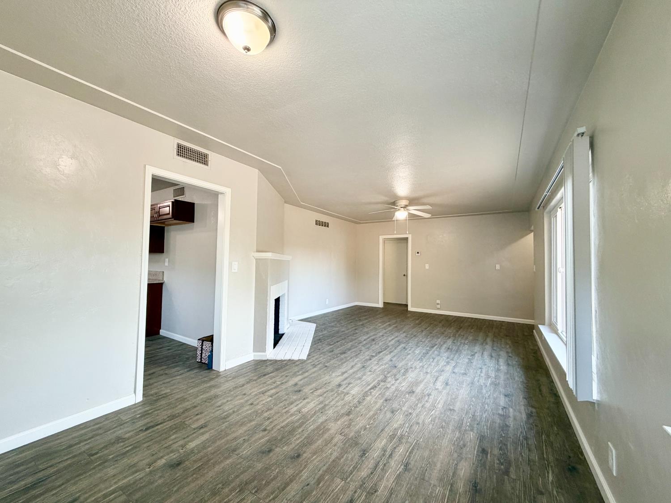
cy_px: 252
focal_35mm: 14
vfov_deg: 85.7
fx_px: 271
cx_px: 336
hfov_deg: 102.1
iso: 200
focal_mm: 2.22
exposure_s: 1/60
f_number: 2.2
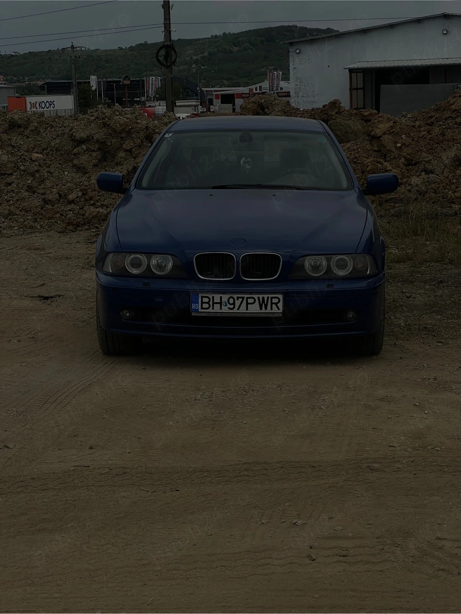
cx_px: 230
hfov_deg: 19.1
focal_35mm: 77
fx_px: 1368
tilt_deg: -7.0
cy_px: 307
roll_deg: +2.6
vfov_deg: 25.3
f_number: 2.8
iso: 25
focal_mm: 9
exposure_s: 1/2732
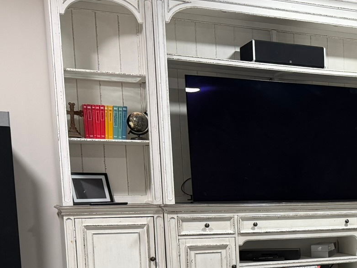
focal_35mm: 63
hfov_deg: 27.4
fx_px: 650
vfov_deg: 22.4
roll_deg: -0.1
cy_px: 270
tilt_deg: -8.0
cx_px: 417
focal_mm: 6.76
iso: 250
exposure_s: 1/60
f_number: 1.78
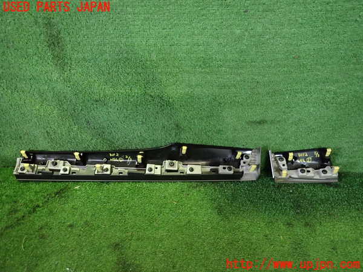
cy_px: 136
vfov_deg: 54.9
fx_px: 262
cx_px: 182
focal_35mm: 25
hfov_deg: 69.4
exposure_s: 1/30
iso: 800
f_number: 2
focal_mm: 4.5
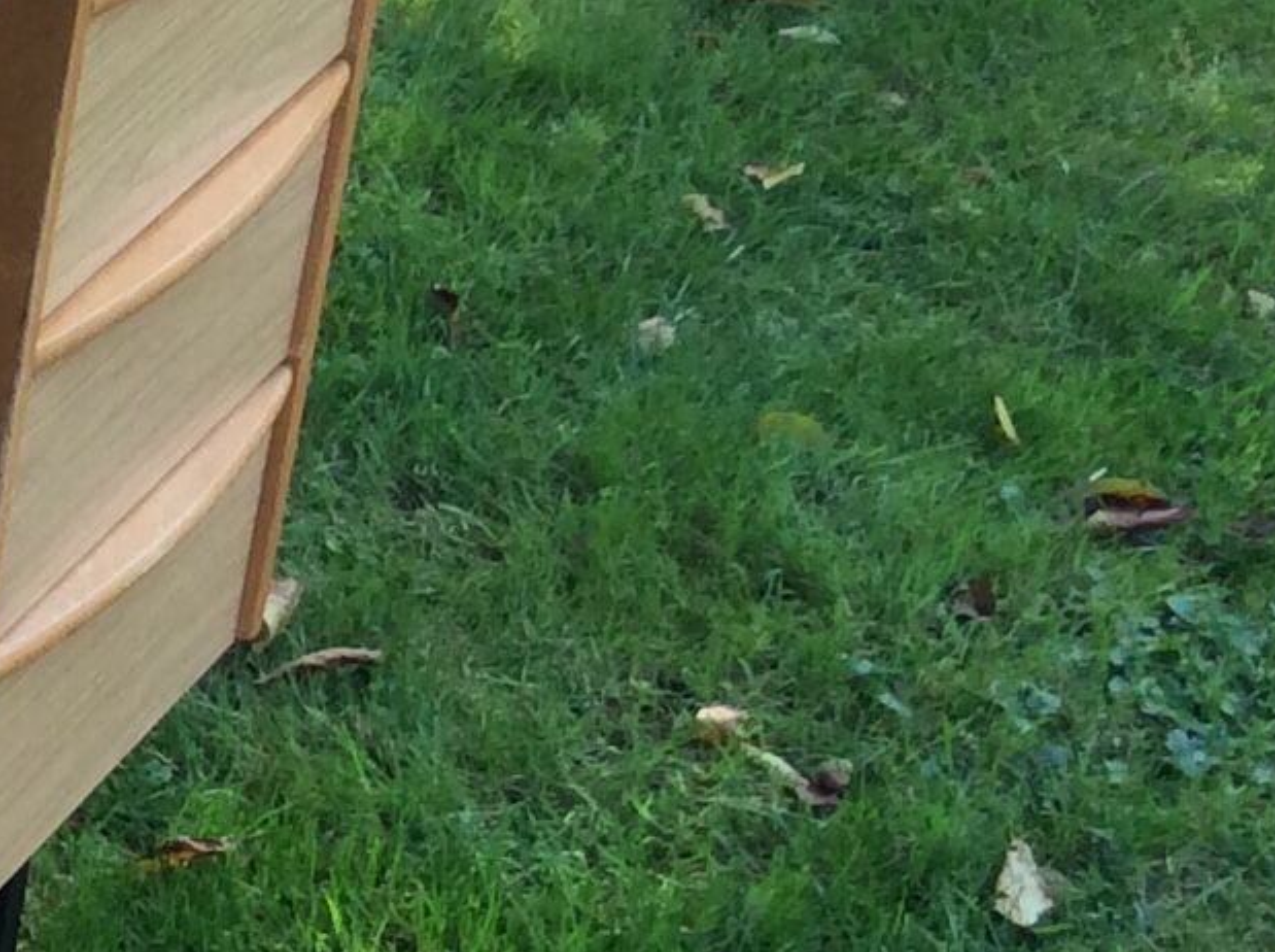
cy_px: 870
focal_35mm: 134
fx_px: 4927
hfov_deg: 13.0
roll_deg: +0.1
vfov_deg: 11.0
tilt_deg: -35.1
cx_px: -1207
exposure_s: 1/162
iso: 32
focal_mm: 3.3
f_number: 2.4
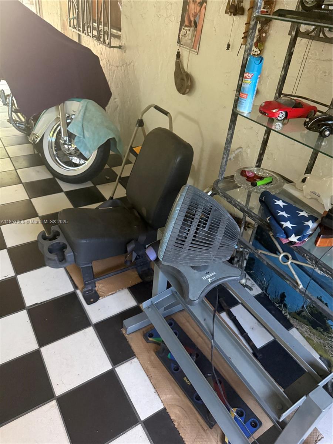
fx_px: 308
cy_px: 222
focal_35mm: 24
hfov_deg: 56.8
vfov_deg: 71.6
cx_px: 166
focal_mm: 6.76
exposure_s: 1/60
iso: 800
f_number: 1.78
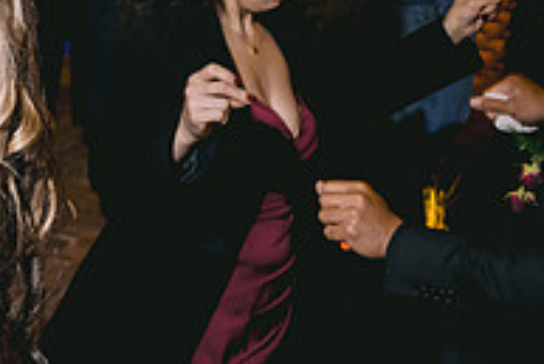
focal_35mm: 84
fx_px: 1270
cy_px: 145
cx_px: -209
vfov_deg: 16.3
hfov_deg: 21.3
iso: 1600
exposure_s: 1/60
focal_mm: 28
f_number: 2.8
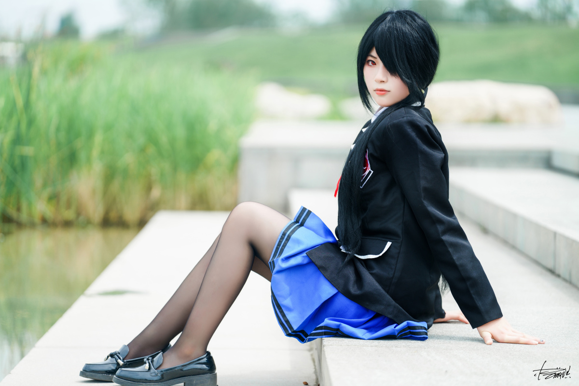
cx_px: 290
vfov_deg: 10.2
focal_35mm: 135
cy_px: 193
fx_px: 2171
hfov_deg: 15.2
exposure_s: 1/1250
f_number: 2.8
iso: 100
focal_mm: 135
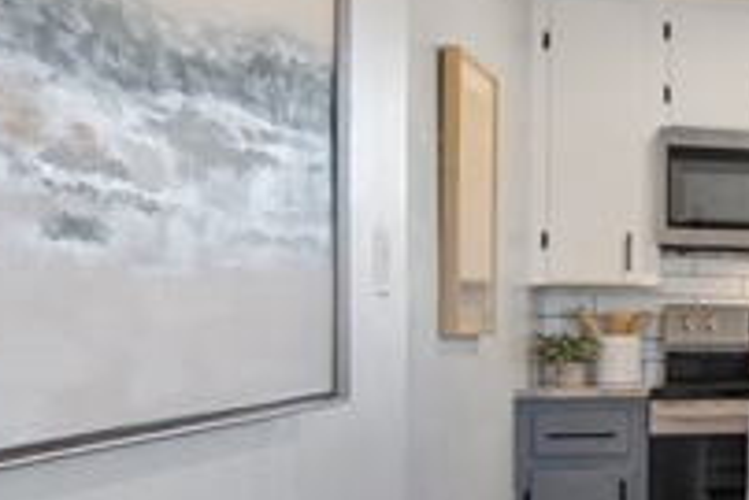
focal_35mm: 76
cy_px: 409
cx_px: 1724
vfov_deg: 17.8
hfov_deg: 15.8
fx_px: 1582
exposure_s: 1/2.5
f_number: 7.1
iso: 400
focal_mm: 10
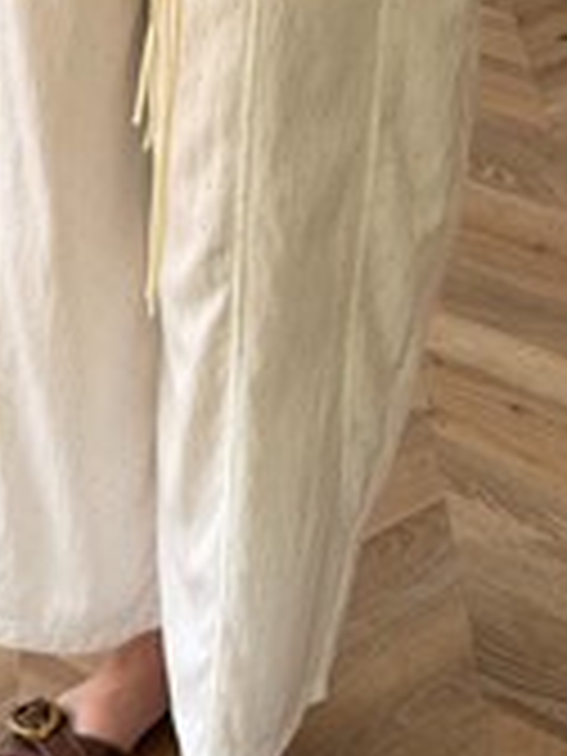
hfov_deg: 12.5
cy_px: 218
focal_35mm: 118
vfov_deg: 16.6
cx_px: 171
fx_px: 2577
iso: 80
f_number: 1.78
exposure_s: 1/121
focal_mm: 6.76
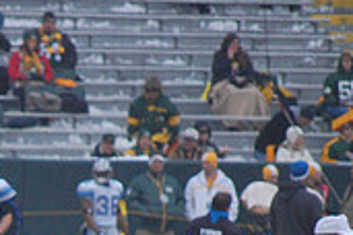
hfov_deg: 2.0
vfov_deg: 1.4
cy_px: 352
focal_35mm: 1016
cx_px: -41
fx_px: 9962
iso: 800
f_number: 5.6
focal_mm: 200
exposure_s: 1/1250
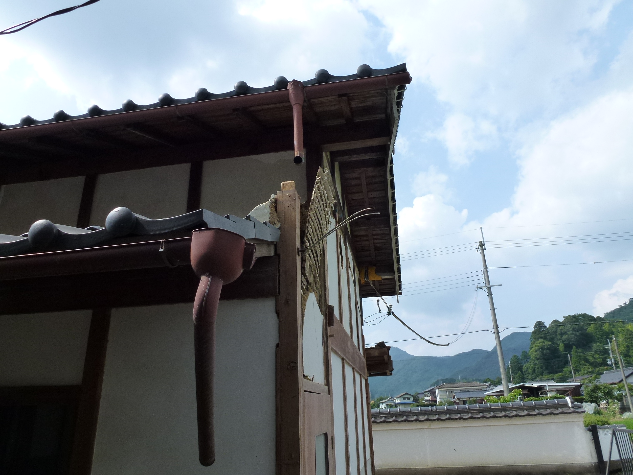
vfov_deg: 56.8
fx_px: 439
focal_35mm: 24
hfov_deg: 71.6
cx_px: 316
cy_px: 238
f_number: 4
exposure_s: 1/800
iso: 160
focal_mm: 4.3
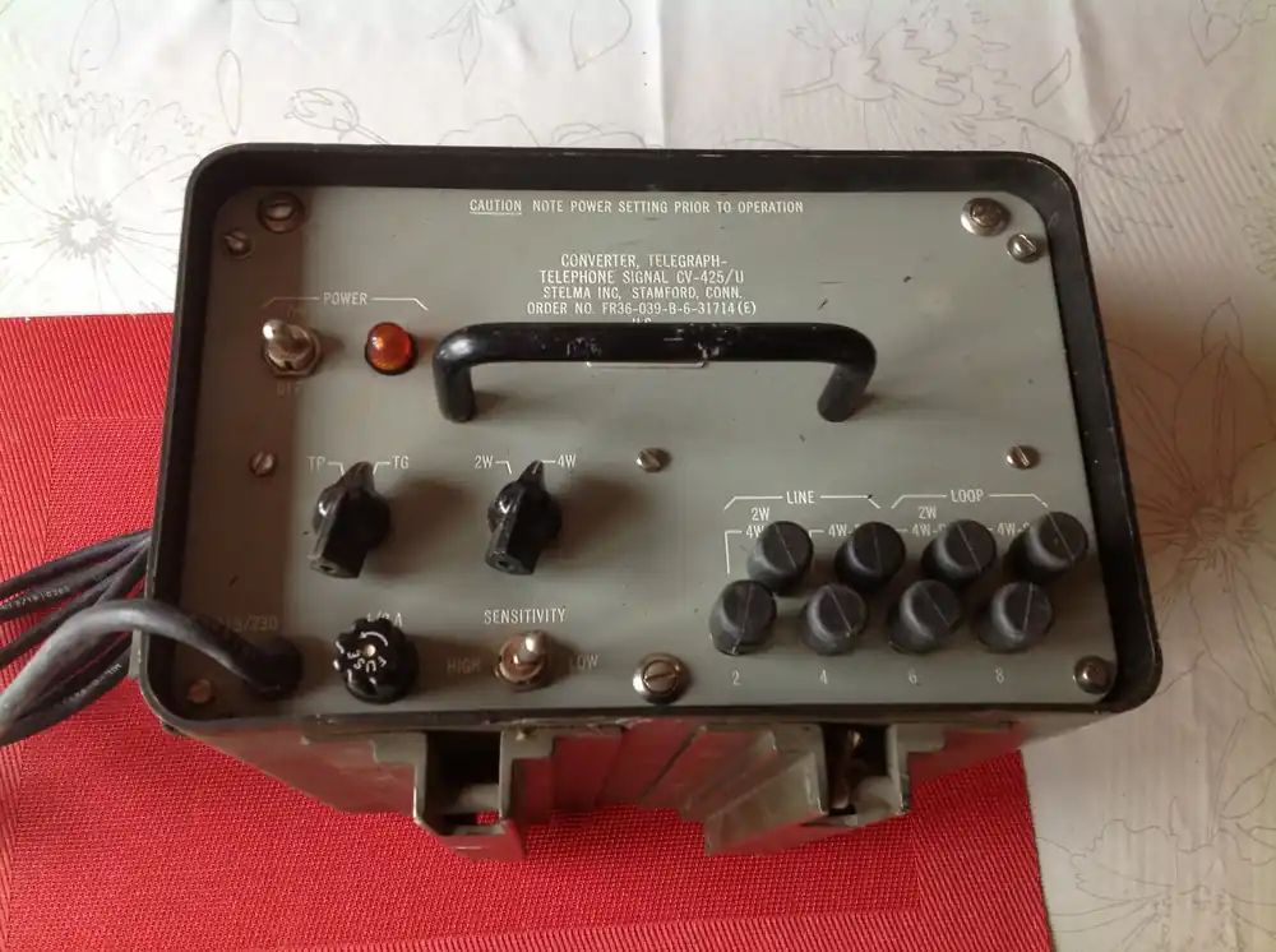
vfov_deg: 40.6
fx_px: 1288
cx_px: 638
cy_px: 476
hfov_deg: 52.7
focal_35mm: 35
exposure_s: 1/15
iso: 125
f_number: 2.4
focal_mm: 4.28
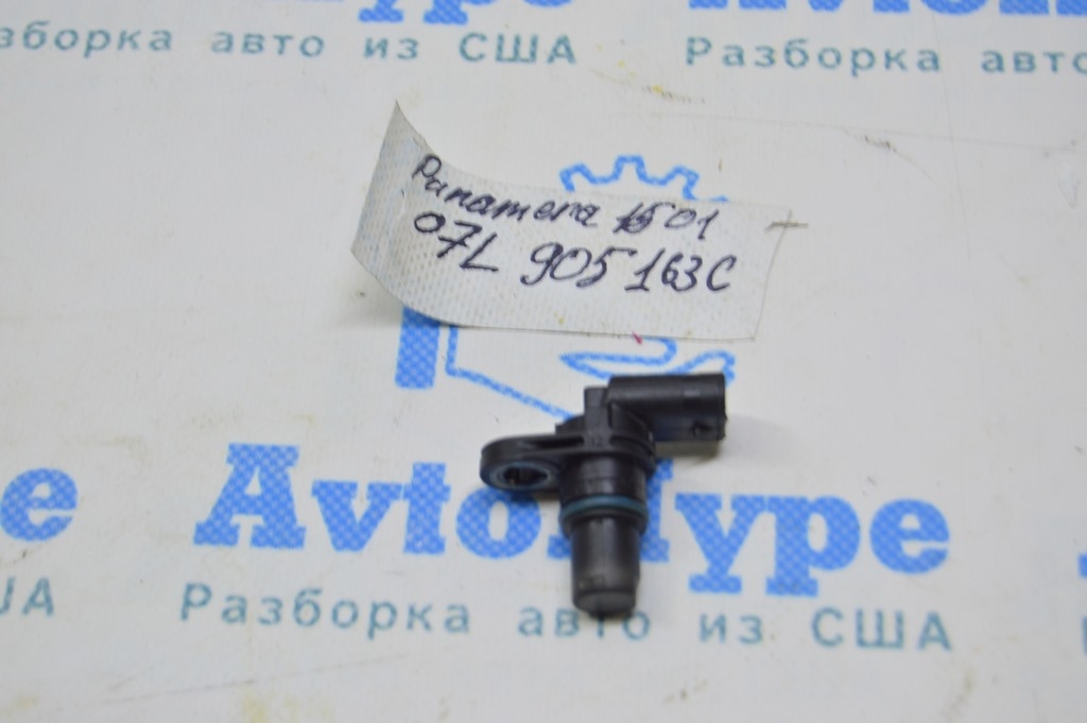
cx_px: 544
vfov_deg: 16.5
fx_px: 2489
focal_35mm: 82
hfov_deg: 24.6
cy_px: 362
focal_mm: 55
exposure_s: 1/20
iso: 400
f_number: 5.6
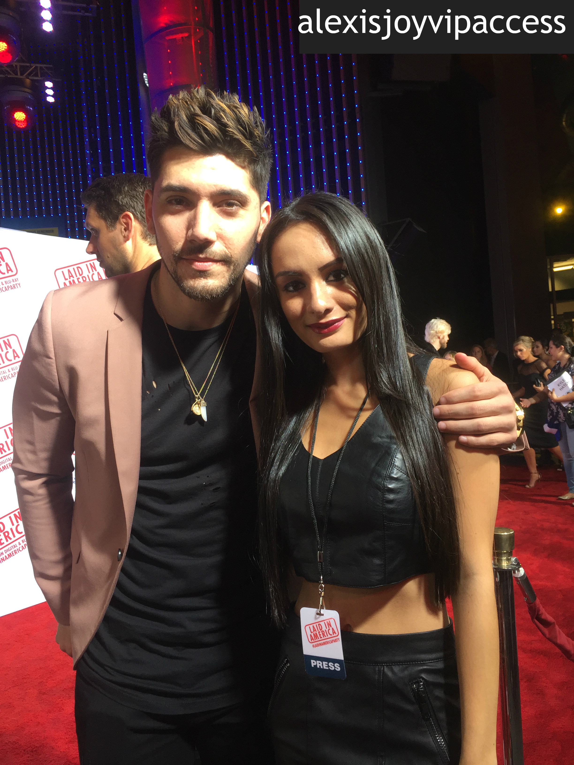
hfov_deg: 48.2
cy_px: 382
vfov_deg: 61.7
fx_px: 641
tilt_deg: +0.5
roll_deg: +3.6
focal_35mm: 29
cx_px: 287
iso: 50
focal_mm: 4.15
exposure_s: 1/120
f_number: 2.2
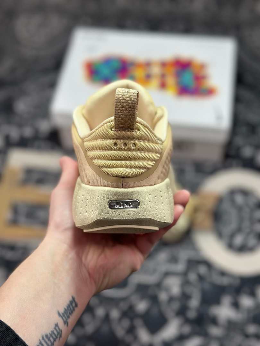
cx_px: 130
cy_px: 173
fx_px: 481
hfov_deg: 30.3
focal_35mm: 48
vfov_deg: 39.7
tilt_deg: -56.8
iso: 80
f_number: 1.78
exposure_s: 1/944
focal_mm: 6.86
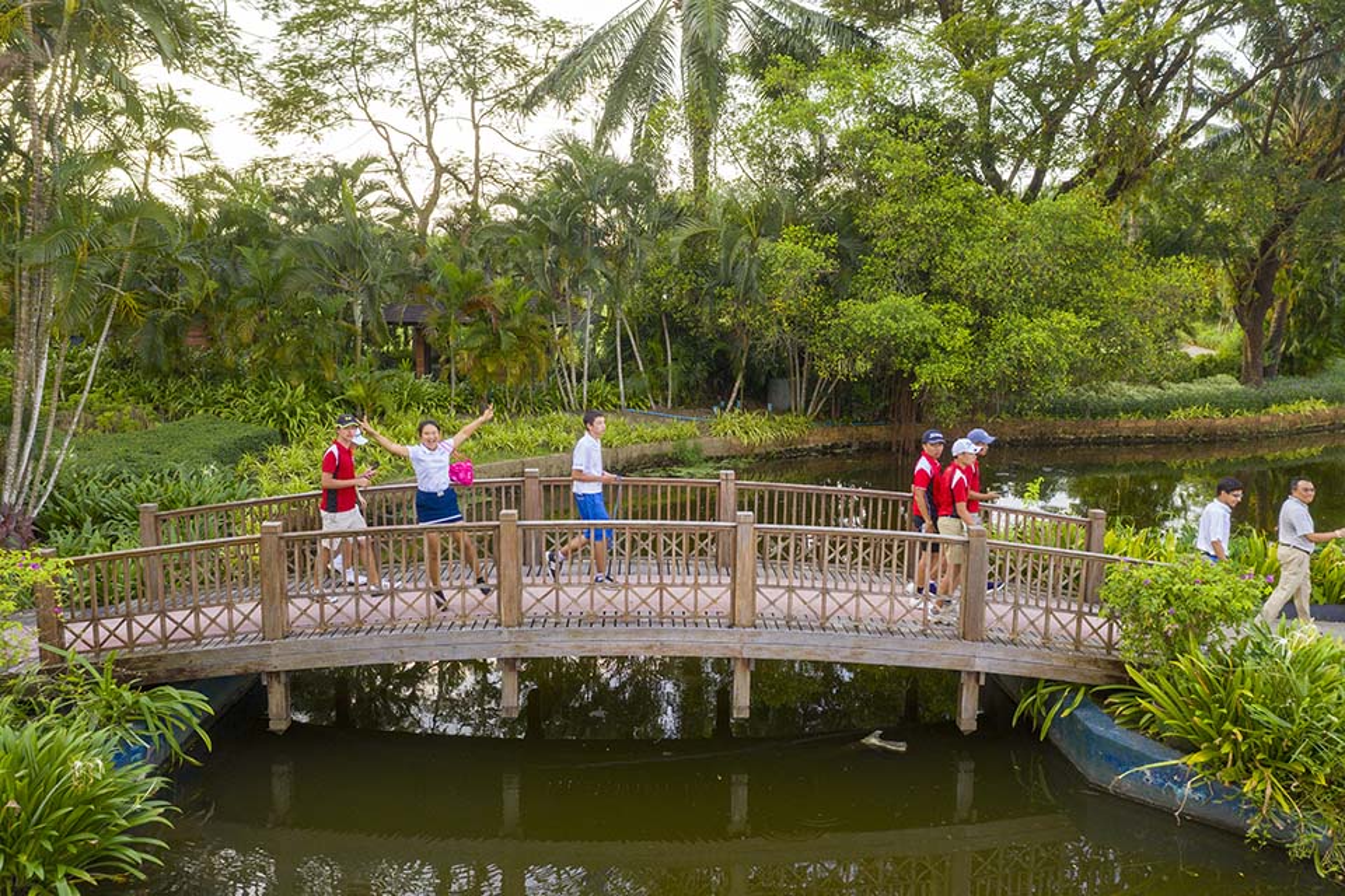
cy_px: 448
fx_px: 1046
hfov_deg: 65.5
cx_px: 672
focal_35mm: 28
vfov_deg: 46.4
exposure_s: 1/120
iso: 200
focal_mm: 10.26
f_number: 5
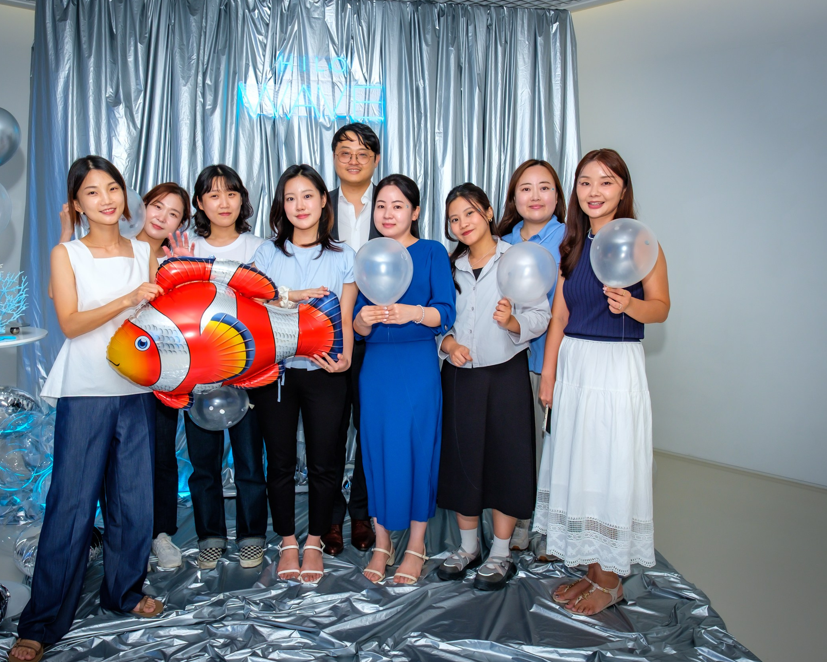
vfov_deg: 48.5
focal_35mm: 30
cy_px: 309
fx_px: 734
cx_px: 387
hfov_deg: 58.7
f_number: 5.6
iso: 400
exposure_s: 1/250
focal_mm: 16
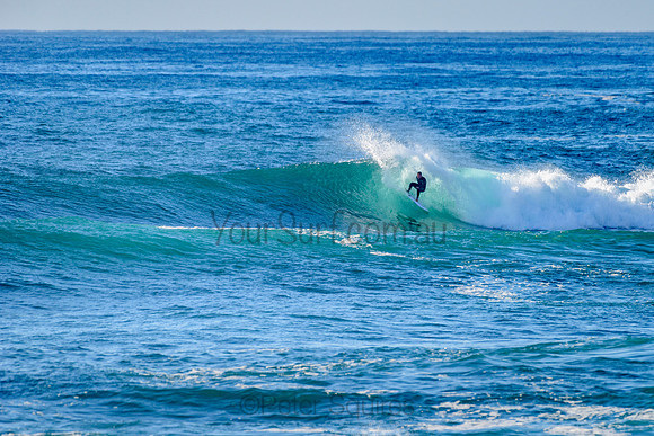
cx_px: 401
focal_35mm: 613
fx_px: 11142
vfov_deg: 2.2
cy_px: 186
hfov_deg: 3.4
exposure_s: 1/2000
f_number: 5.6
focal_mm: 500
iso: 280
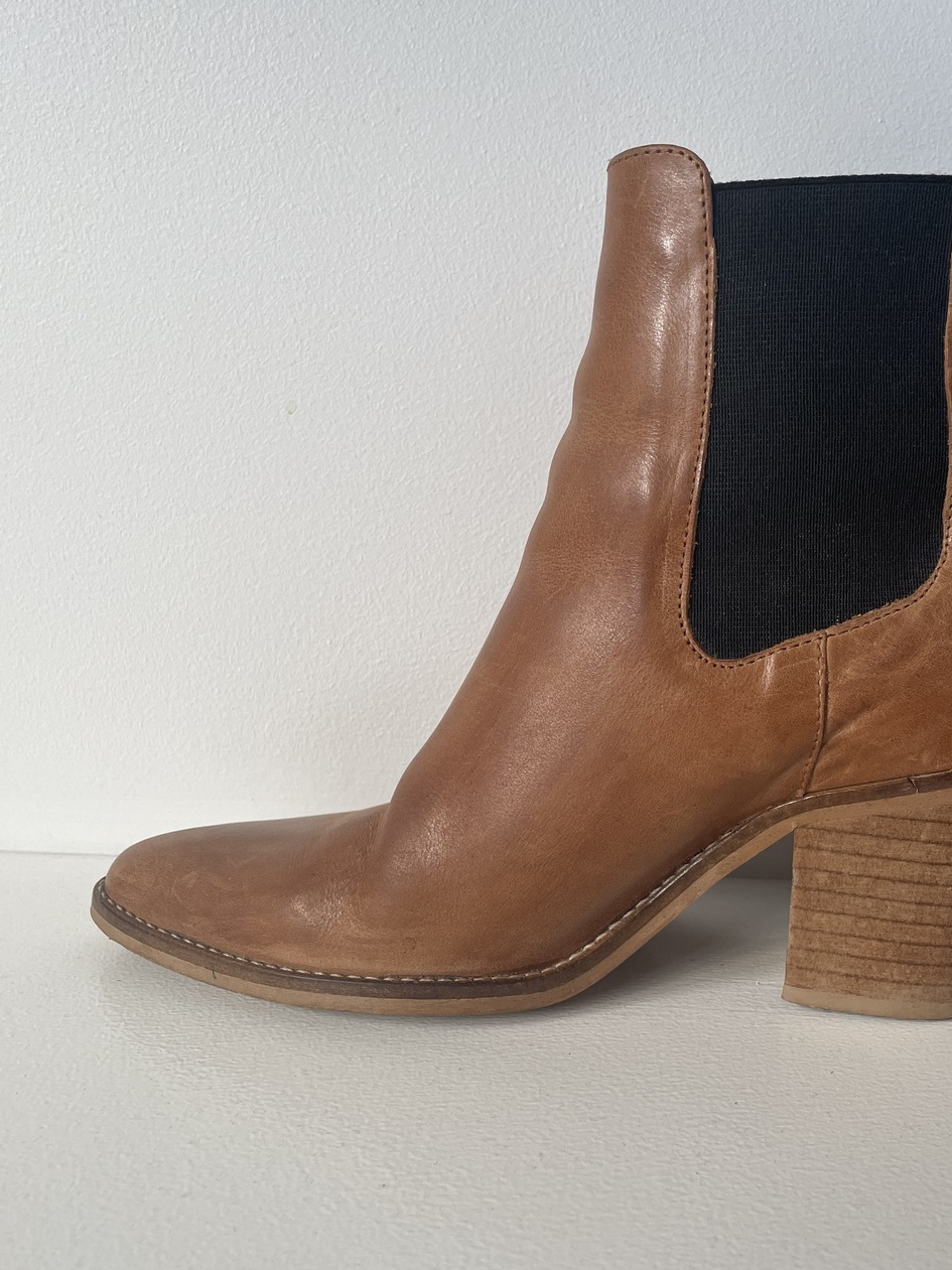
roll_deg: -0.6
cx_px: 593
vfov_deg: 55.2
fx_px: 1211
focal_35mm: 33
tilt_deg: -13.2
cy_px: 712
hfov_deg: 42.6
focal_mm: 4.2
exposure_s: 1/121
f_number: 1.6
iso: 64
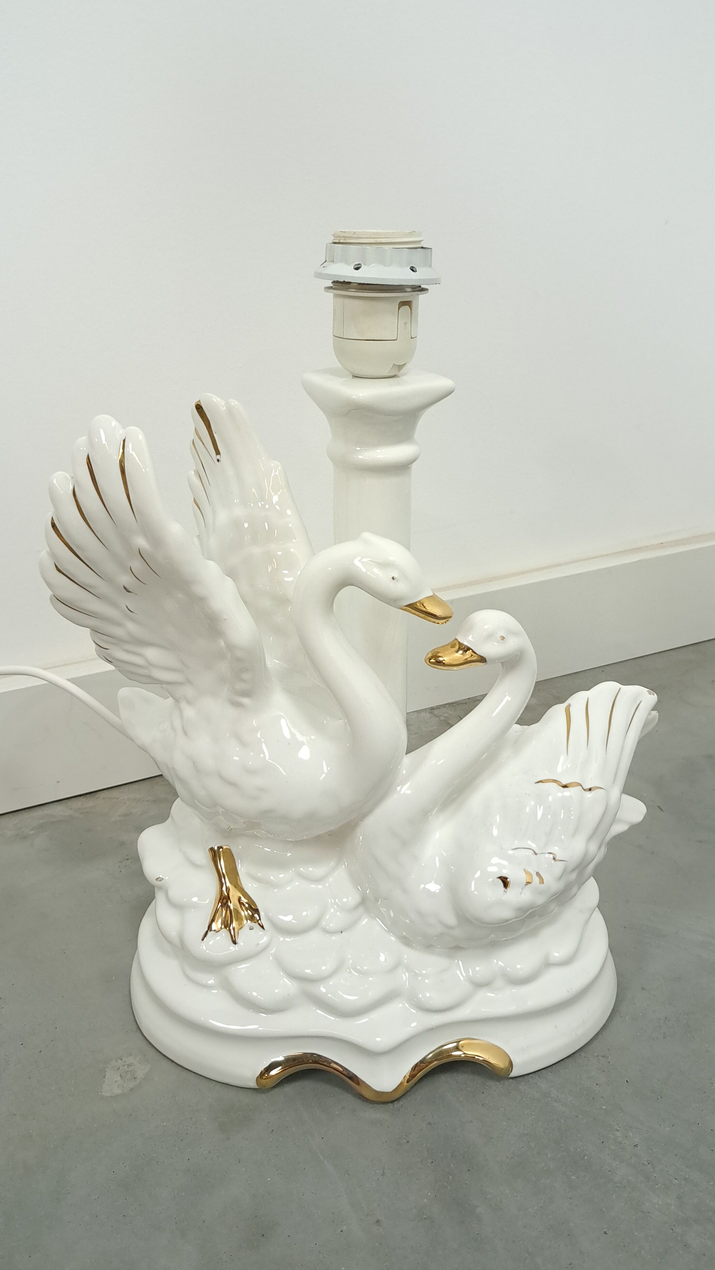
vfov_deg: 62.4
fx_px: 1045
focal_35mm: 31
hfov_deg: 37.8
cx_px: 339
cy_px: 563
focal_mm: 5.23
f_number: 1.8
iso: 320
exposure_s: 1/50
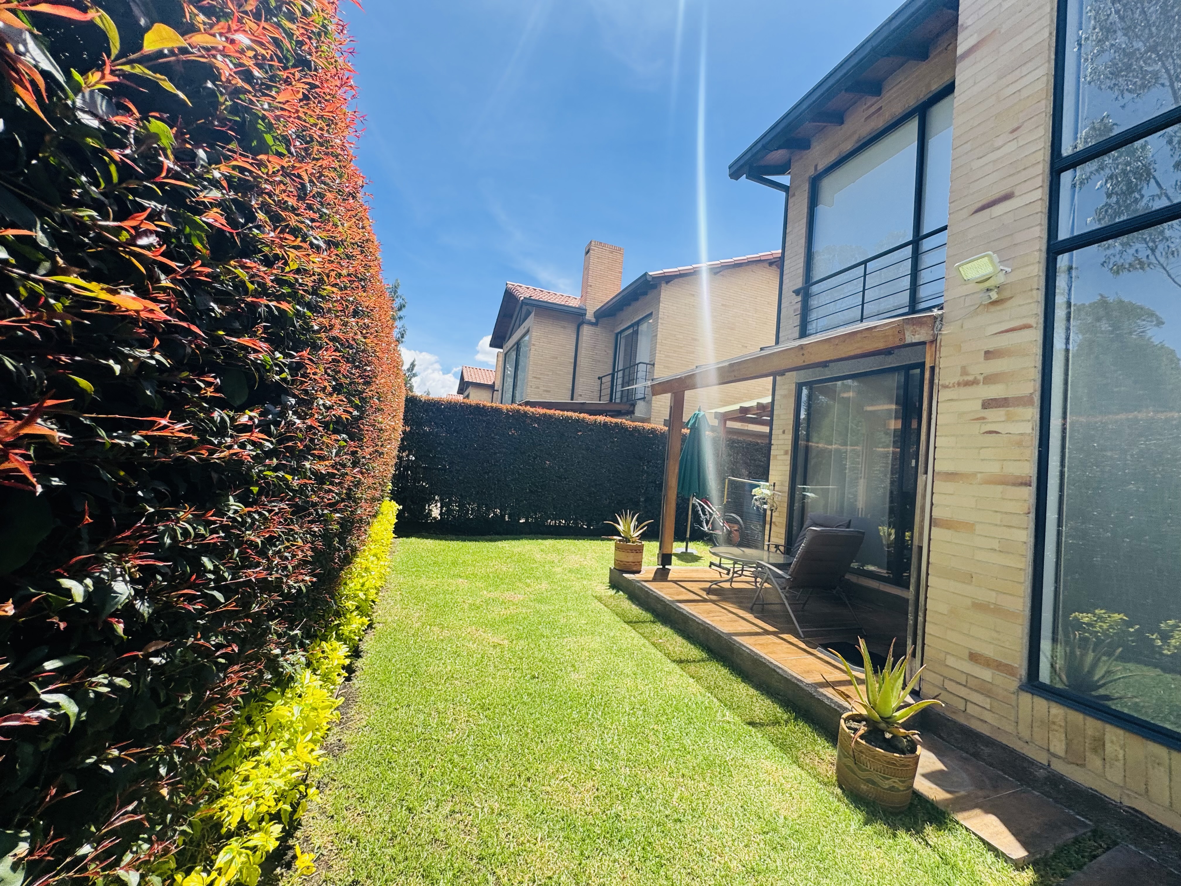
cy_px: 443
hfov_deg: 102.1
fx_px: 478
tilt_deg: +2.3
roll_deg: -5.9
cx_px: 590
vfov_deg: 85.7
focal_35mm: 14
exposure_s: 1/804
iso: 50
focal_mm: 2.22
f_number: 2.2
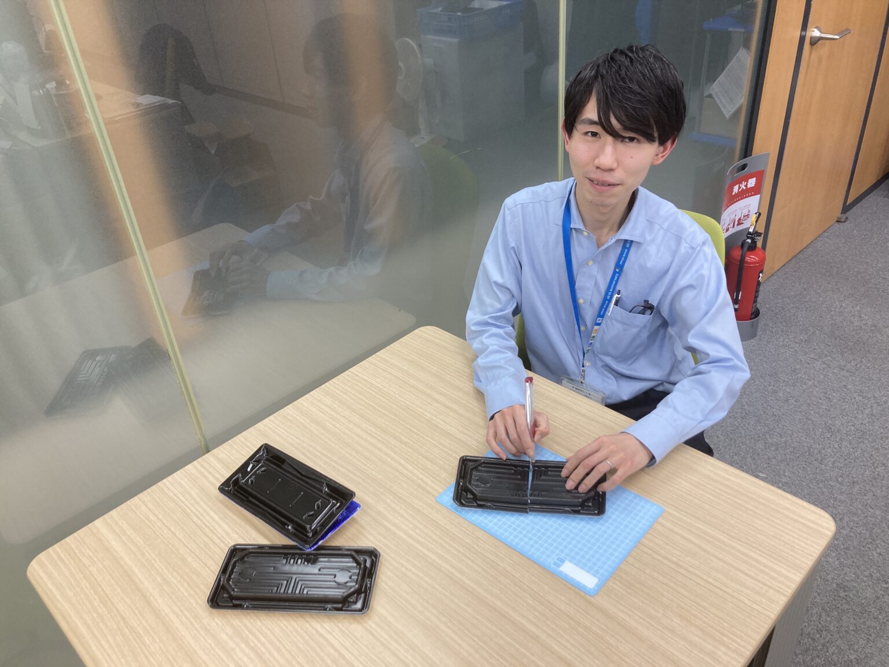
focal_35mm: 28
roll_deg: +4.8
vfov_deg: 49.7
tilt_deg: -32.2
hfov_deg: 63.4
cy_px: 334
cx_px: 444
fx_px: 719
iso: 64
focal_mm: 3.99
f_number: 1.8
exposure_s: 1/60
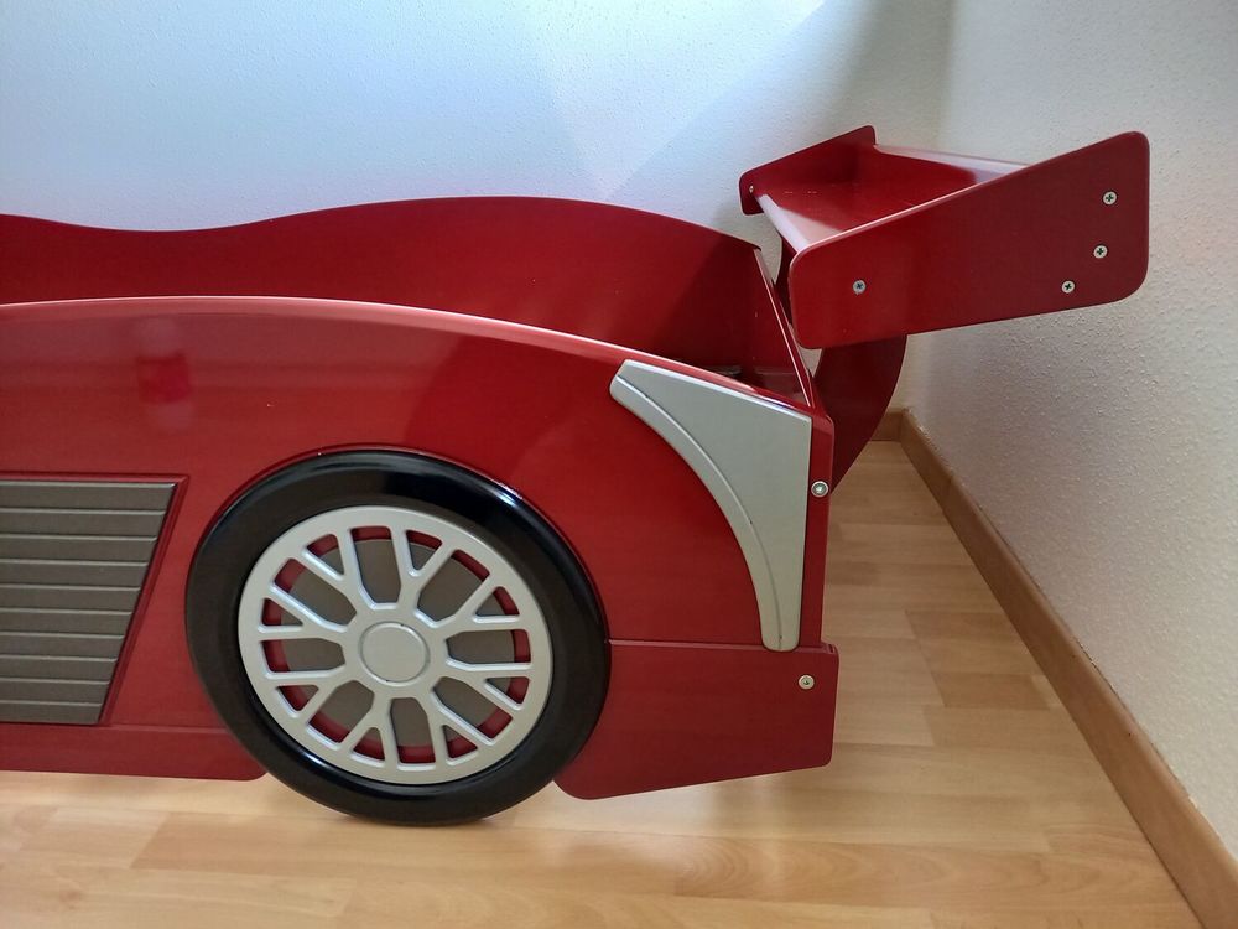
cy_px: 464
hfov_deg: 69.4
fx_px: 894
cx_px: 619
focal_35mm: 25
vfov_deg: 54.9
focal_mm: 4.65
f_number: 1.8
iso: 400
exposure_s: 1/33
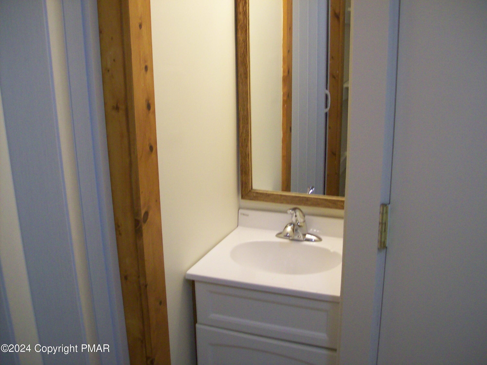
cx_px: 244
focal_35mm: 36
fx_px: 506
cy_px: 182
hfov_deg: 51.4
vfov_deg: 39.7
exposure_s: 1/21.5
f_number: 2.7
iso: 160
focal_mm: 6
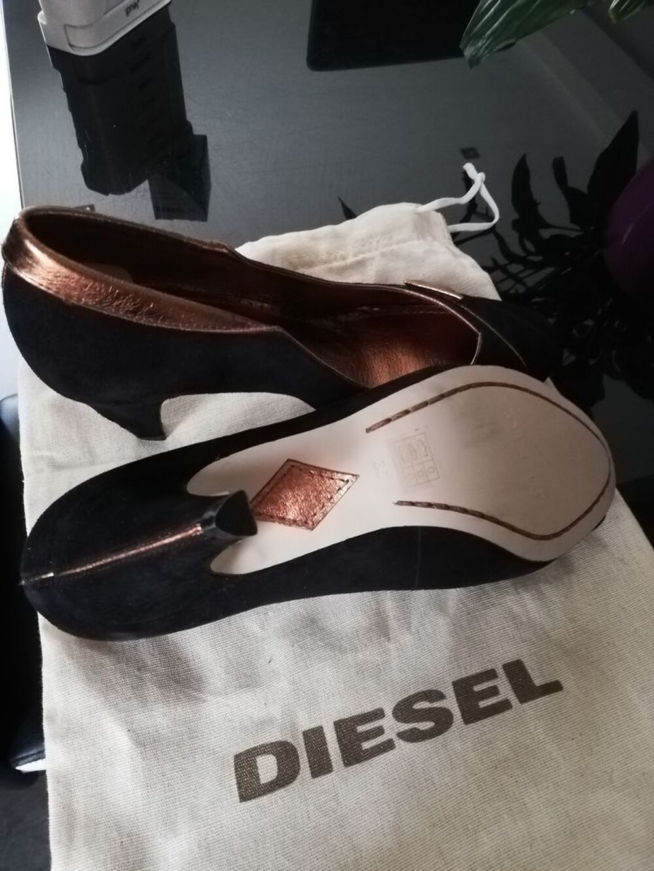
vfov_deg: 67.3
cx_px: 327
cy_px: 436
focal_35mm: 26
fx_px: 655
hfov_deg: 53.1
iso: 800
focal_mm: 3.81
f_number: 2.2
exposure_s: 1/16.7
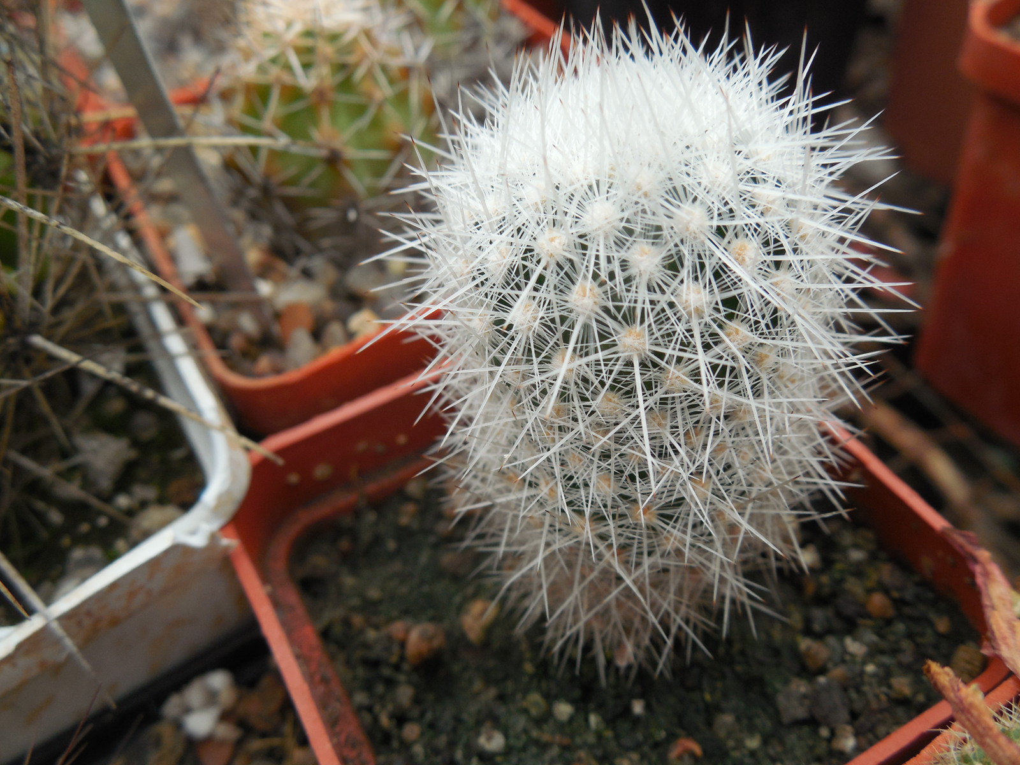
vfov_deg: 45.4
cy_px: 382
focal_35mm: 31
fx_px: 913
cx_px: 510
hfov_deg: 58.4
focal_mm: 5.6
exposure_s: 1/160
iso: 125
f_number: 3.6
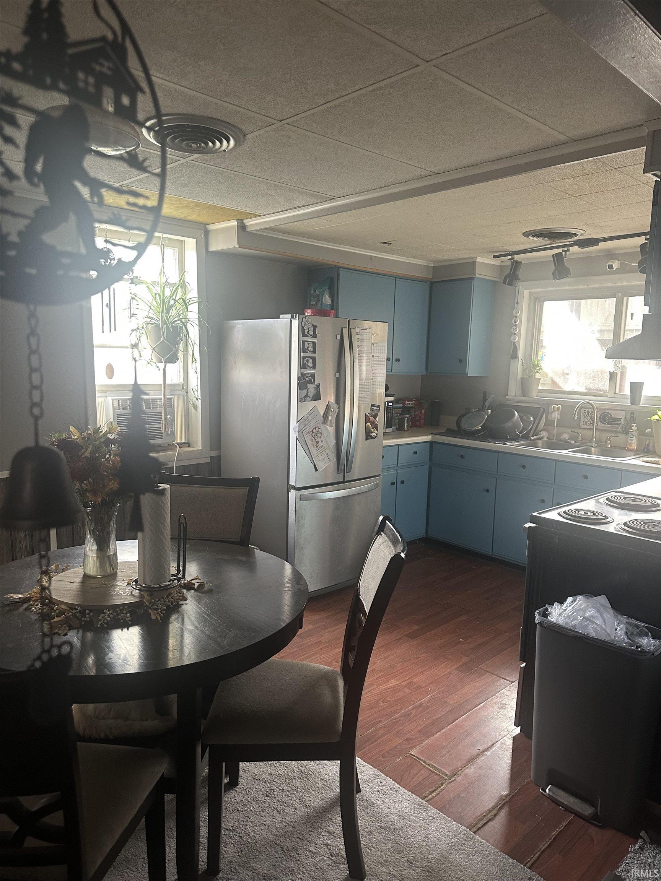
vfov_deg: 71.6
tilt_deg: -7.7
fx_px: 611
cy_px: 440
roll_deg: -1.4
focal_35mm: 24
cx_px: 330
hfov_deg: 56.8
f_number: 1.78
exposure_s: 1/60
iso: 320
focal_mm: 6.86
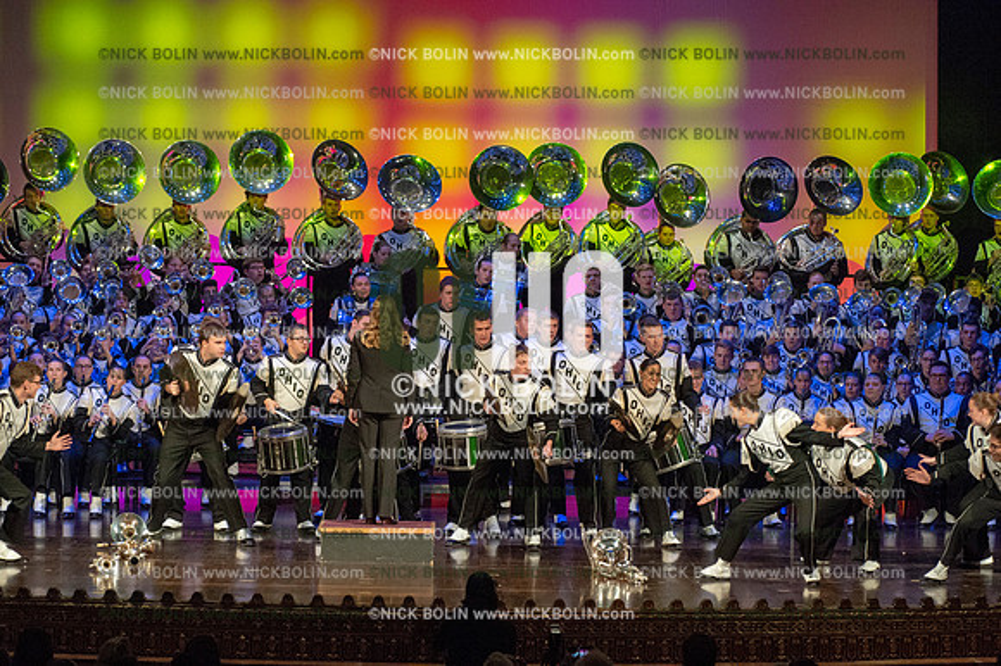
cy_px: 333
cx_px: 500
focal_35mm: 140
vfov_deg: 9.8
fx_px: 3890
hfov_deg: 14.7
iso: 8000
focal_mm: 140
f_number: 5.6
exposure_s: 1/400
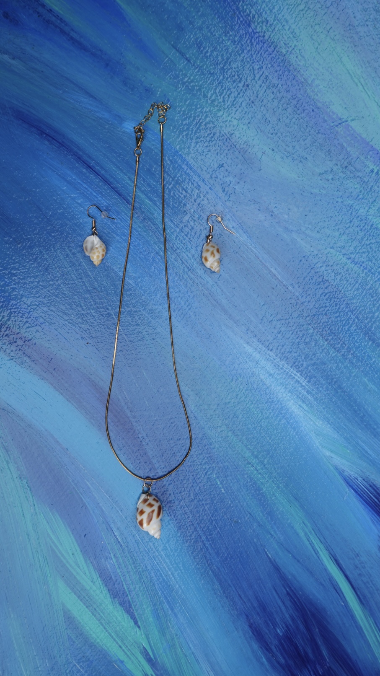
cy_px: 338
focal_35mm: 42
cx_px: 166
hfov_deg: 28.3
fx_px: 753
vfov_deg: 48.4
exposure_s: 1/250
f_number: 4
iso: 125
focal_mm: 14.85
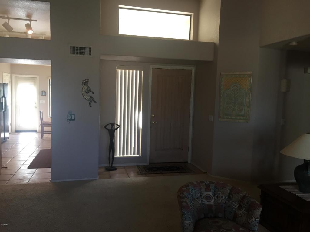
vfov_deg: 48.2
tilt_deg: -5.3
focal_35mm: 29
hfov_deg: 61.7
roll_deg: -1.3
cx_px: 155
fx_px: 260
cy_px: 116
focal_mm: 4.15
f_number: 2.2
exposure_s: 1/30
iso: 32
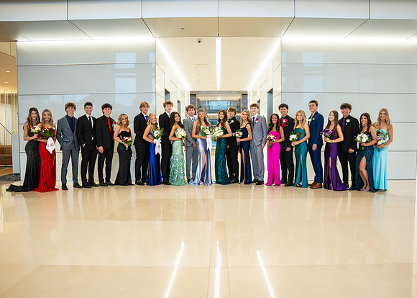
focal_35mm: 28
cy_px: 156
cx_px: 217
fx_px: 327
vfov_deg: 48.9
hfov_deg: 65.0
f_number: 2.8
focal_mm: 24
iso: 1250
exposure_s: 1/250
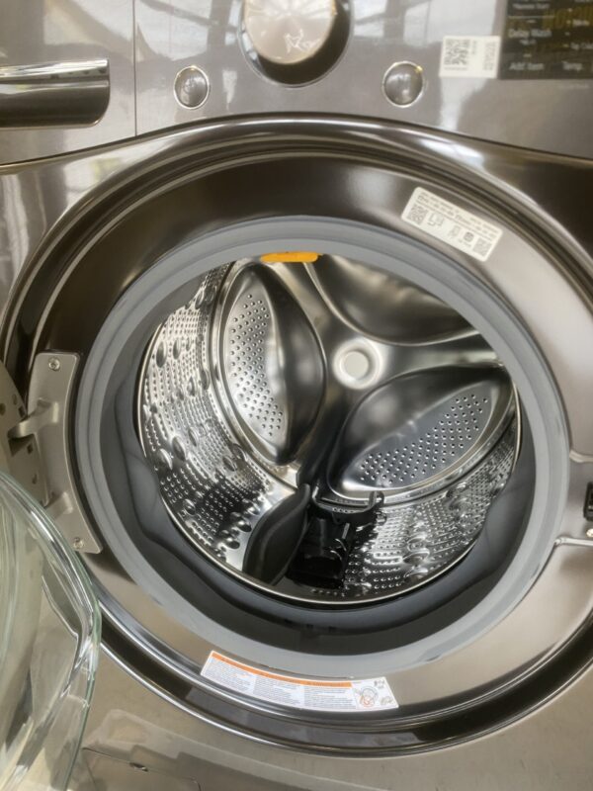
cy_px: 396
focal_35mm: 26
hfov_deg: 53.1
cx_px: 296
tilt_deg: -20.5
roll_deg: -1.5
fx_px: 594
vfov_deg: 67.3
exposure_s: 1/43
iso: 250
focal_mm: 4.25
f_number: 1.8
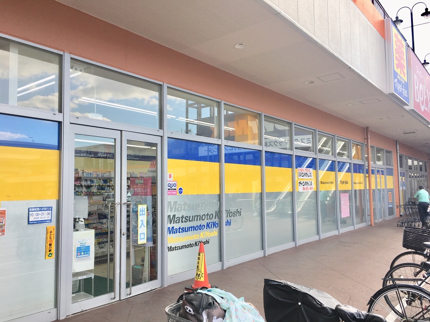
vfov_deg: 48.2
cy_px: 161
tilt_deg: +4.7
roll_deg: +0.8
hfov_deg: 61.7
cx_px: 215
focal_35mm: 29
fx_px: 360
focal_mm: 4.15
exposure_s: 1/353
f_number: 2.2
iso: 25
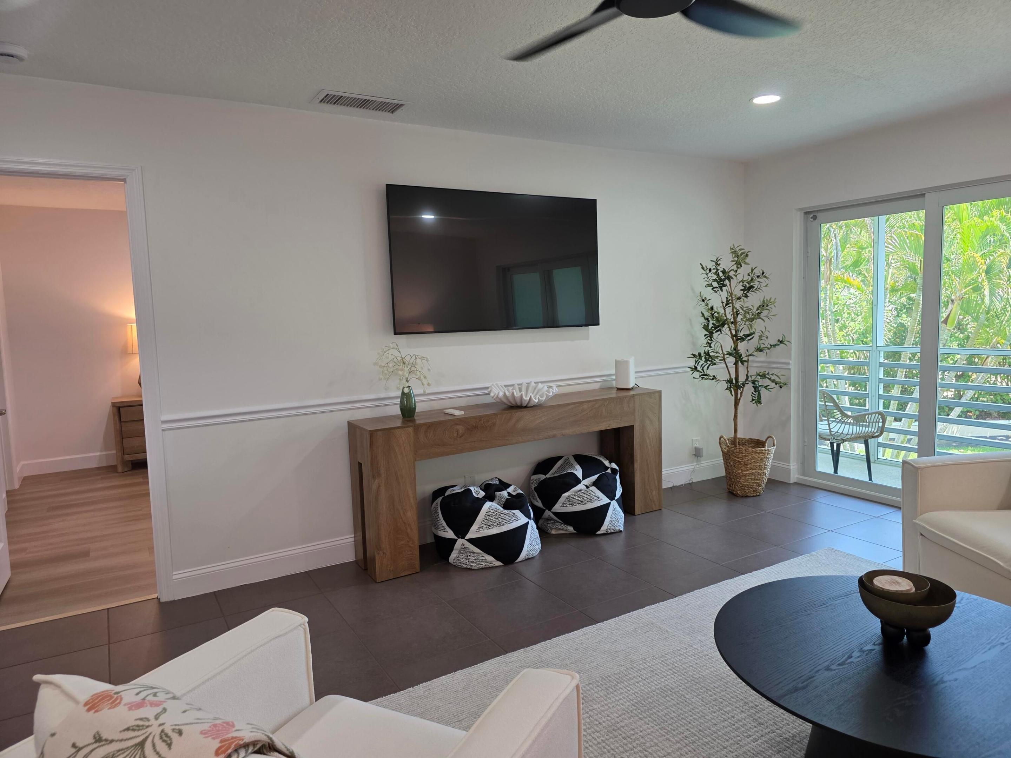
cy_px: 379
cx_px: 506
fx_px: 672
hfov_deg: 73.9
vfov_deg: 58.9
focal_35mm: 23
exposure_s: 1/120
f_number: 1.7
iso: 125
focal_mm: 6.3
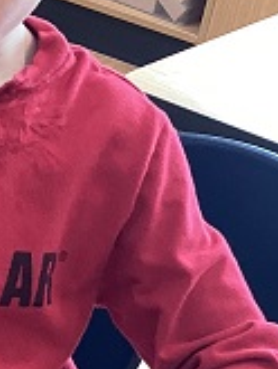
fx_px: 1337
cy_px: 454
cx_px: -101
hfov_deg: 11.5
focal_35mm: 125
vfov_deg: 15.2
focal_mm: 3.3
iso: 100
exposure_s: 1/60
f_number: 2.4
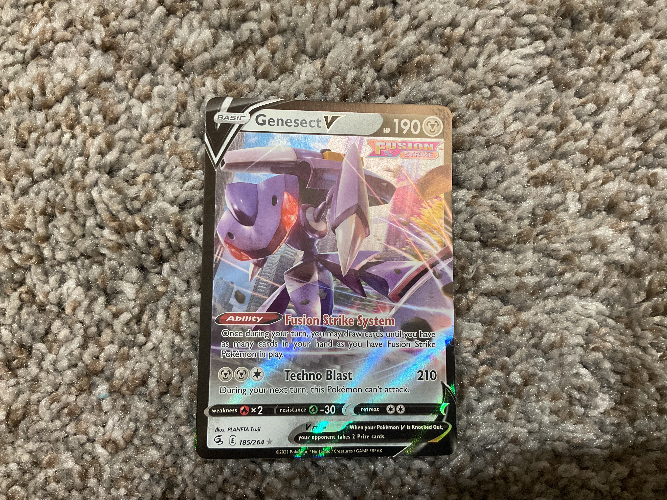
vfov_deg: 48.2
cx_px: 334
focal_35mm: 29
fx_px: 559
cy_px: 250
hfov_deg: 61.7
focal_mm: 3
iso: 200
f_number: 1.8
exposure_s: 1/60
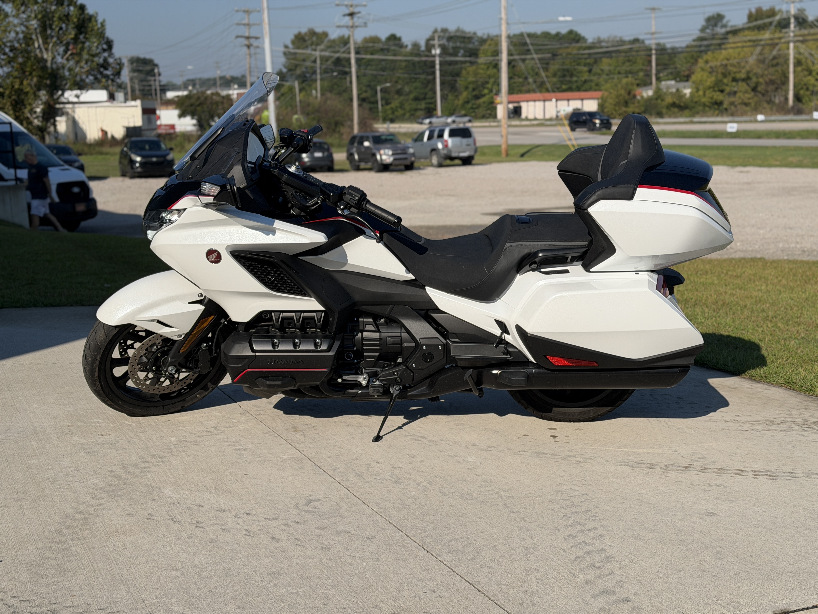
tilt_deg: -9.4
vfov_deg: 30.3
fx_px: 1134
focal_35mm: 48
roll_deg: +2.4
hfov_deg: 39.7
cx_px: 409
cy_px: 307
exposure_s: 1/7874
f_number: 1.78
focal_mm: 6.76
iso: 80
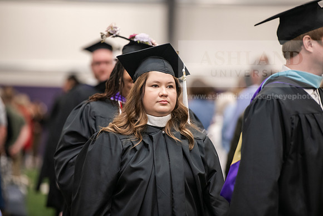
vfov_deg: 6.9
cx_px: 162
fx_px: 1795
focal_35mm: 200
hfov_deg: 10.3
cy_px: 108
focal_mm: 200
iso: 2500
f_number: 3.2
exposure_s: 1/200
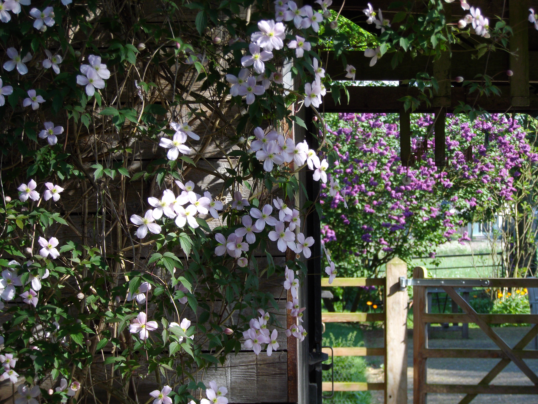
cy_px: 202
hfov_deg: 15.8
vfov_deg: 11.9
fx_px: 1943
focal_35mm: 125
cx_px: 269
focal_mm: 22.4
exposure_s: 1/160
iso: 100
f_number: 4.1
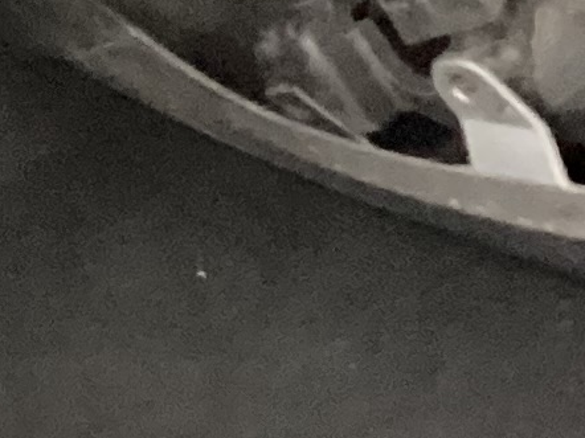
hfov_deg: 8.3
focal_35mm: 229
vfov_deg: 6.2
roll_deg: +0.0
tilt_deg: -23.9
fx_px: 3868
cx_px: 1114
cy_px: -633
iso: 800
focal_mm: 3.3
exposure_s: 1/20
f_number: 2.4
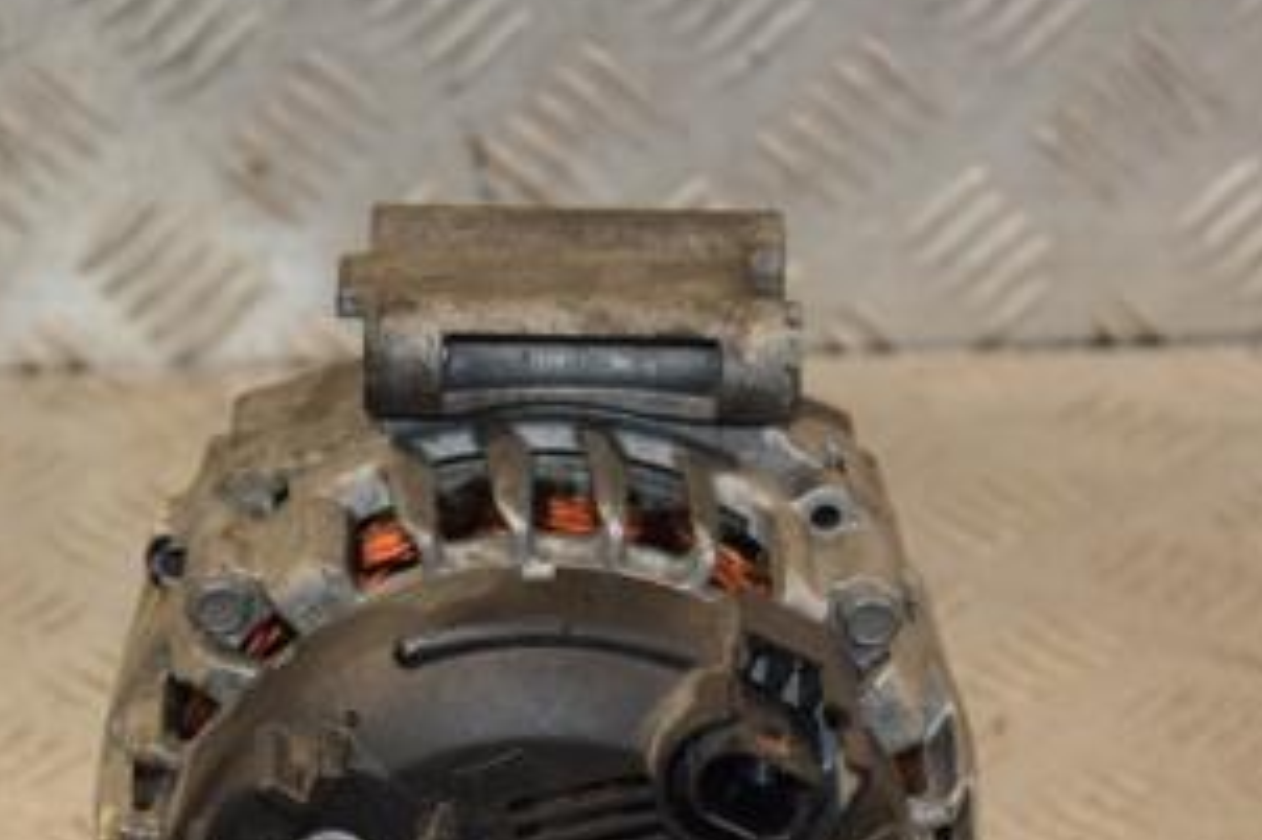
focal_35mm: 173
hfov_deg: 11.9
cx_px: 405
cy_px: 769
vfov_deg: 7.9
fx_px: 6061
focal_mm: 58
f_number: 5
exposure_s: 1/200
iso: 800
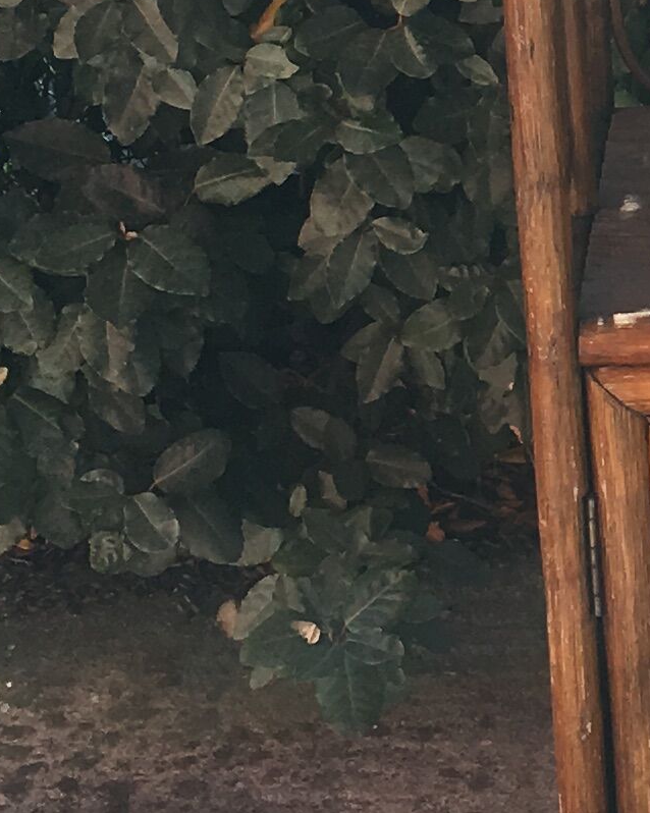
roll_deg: -0.2
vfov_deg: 13.2
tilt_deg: -18.4
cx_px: 1121
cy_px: -128
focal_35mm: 143
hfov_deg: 10.3
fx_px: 3440
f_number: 2.2
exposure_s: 1/601
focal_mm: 4.15
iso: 25
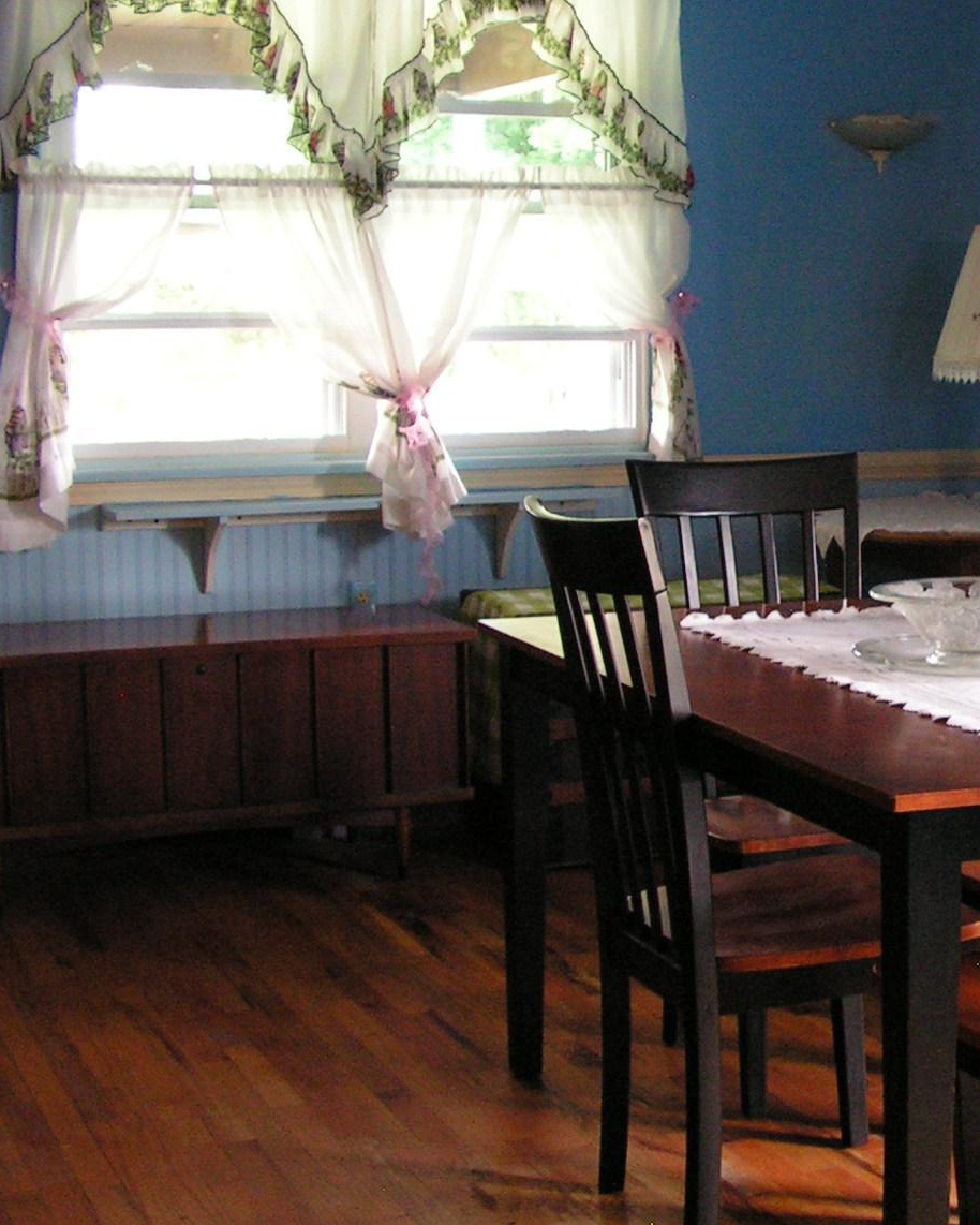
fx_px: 2283
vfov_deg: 30.0
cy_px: 548
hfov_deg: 23.4
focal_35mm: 63
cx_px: 937
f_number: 3.2
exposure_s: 1/15
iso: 200
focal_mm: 6
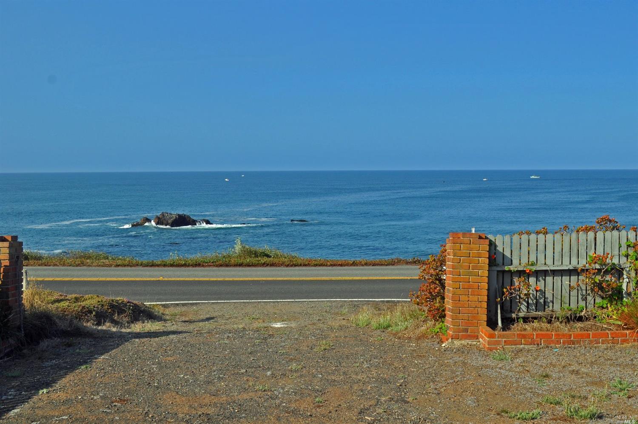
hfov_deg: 53.2
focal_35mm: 36
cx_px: 319
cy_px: 212
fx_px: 637
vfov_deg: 36.8
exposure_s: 1/320
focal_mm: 24
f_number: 9
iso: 200
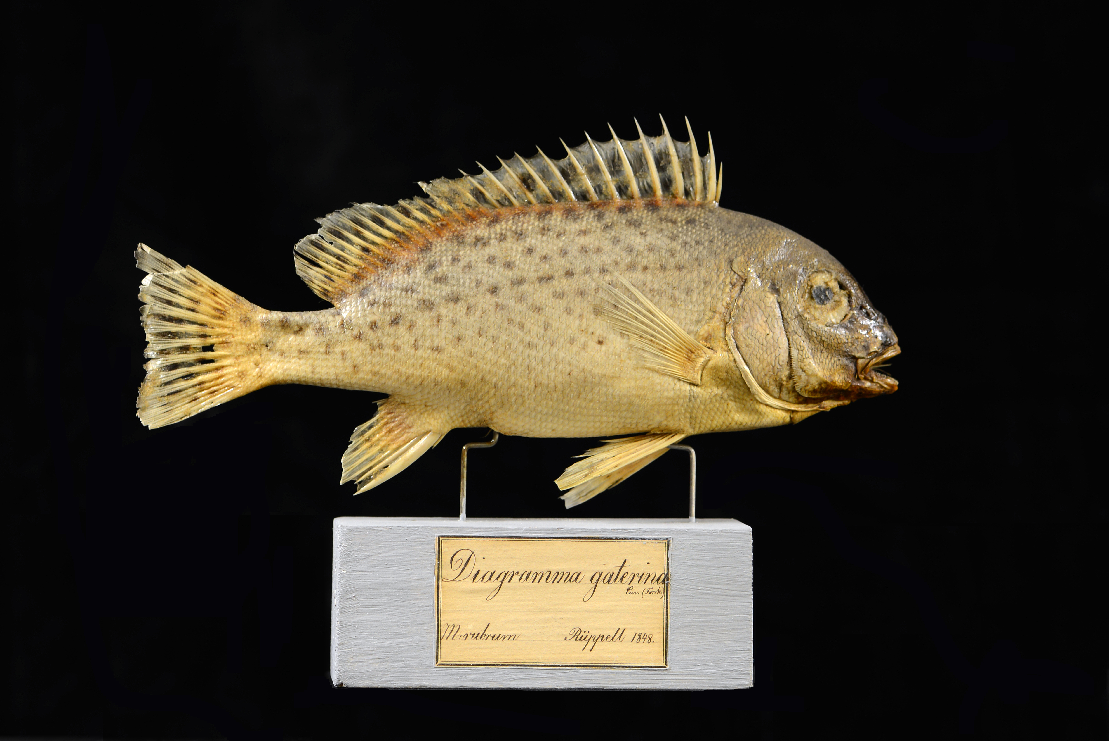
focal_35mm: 105
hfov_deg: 19.4
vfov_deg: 13.1
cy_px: 370
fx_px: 3236
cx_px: 554
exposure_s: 2
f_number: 5
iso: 100
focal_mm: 105
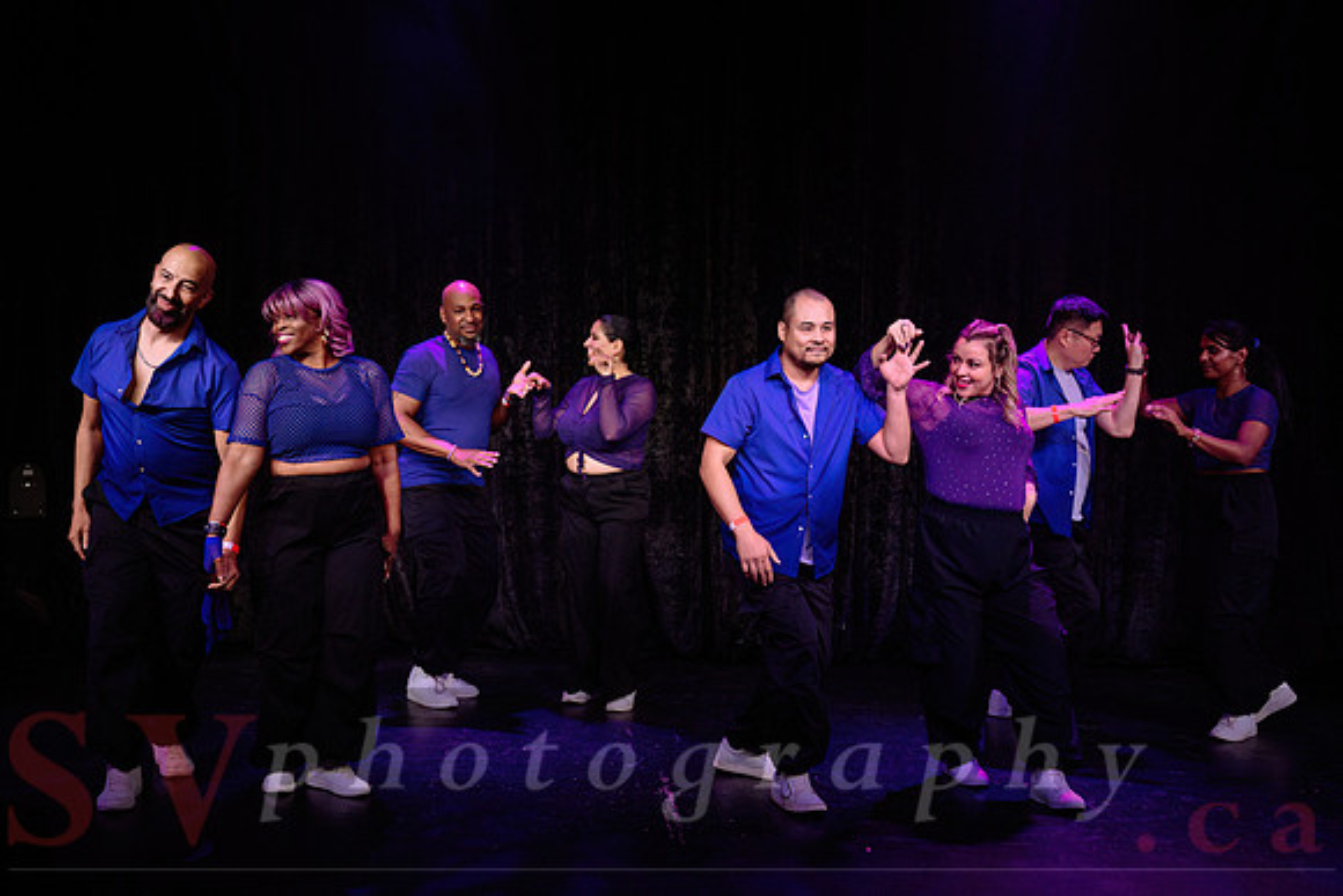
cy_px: 405
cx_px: 638
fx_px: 1522
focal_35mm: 41
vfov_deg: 32.8
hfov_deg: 47.6
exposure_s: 1/400
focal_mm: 32
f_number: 3.2
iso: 1000
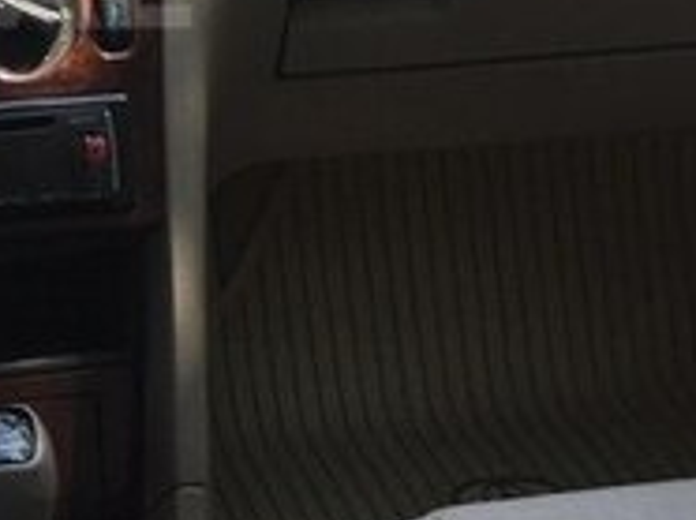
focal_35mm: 103
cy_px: -28
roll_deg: +3.4
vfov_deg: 14.1
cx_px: -191
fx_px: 2068
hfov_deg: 17.9
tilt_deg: -23.3
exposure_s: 1/295
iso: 32
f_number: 2.2
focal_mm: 4.15
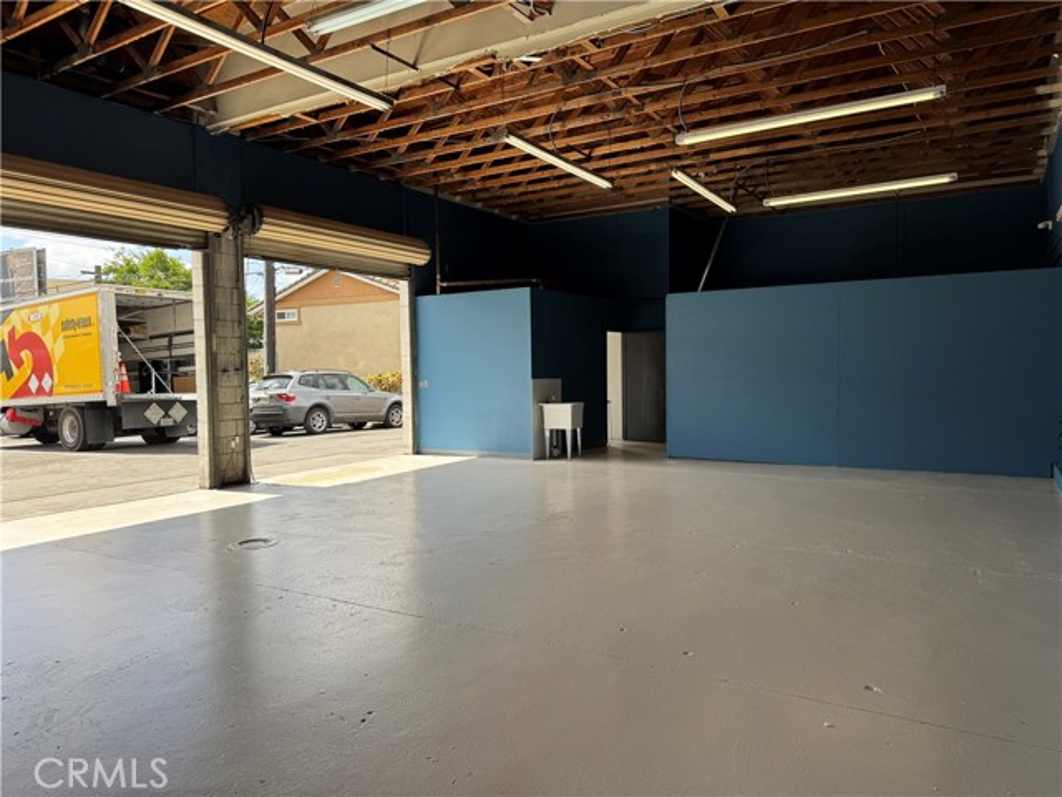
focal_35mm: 24
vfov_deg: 56.8
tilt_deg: -3.0
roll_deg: +0.9
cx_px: 531
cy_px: 398
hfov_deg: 71.6
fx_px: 736
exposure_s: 1/900
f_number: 1.78
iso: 80
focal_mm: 6.76
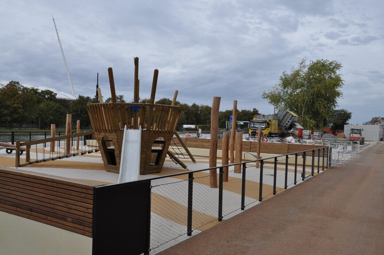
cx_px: 192
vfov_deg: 41.6
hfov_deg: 59.5
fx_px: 336
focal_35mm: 32
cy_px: 128
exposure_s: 1/320
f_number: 9
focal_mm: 21
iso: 200
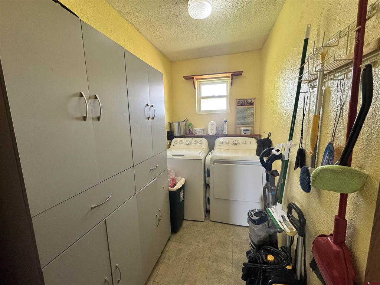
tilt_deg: -9.1
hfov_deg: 102.1
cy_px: 142
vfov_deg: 85.7
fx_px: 154
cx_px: 190
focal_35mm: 14
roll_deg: +1.9
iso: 250
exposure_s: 1/60
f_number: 2.2
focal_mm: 2.22
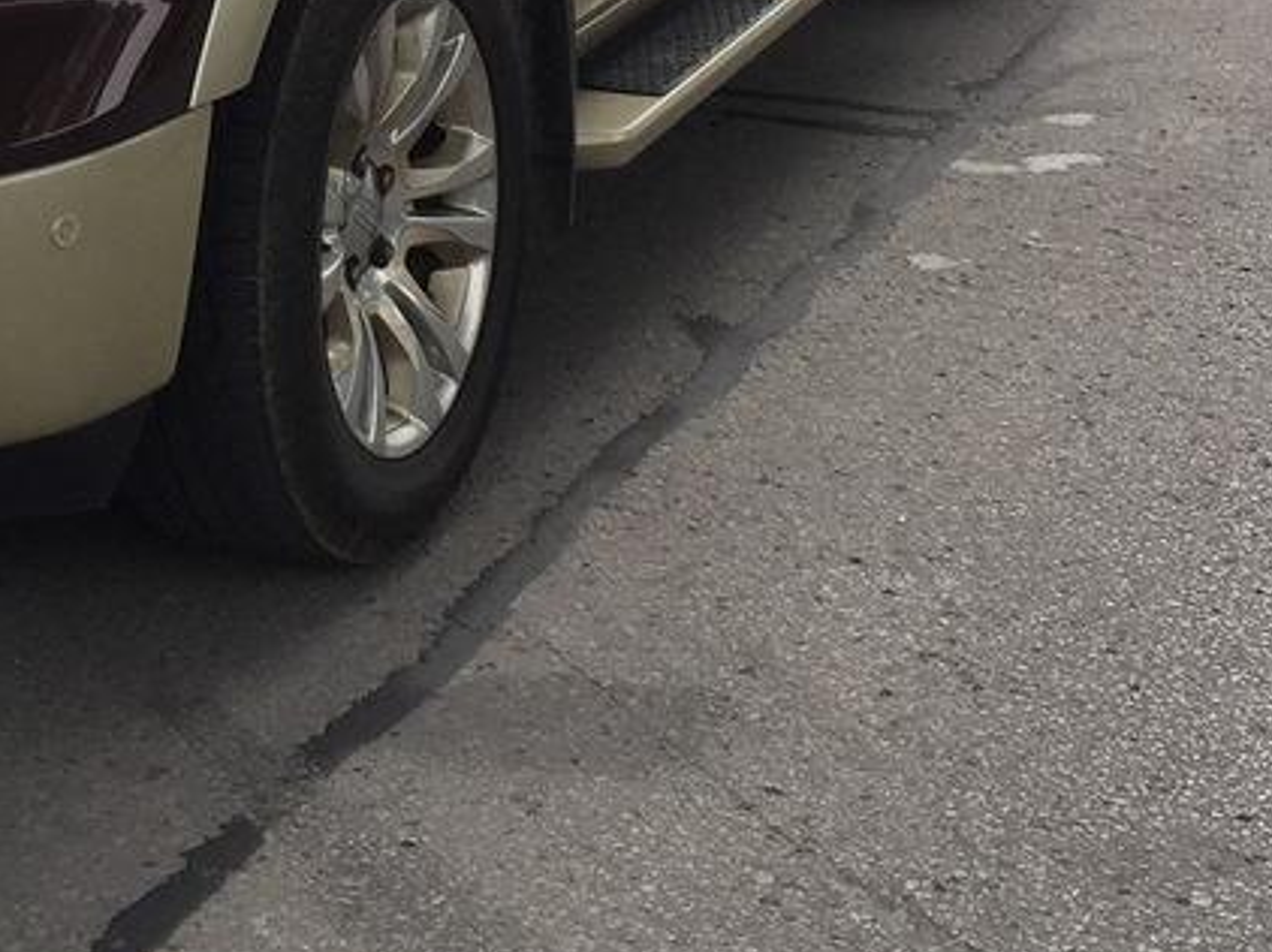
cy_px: -304
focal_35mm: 88
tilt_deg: -8.7
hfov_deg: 21.8
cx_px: 136
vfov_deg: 15.9
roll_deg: -2.2
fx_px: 3232
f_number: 2.2
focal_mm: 4.15
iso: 32
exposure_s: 1/942
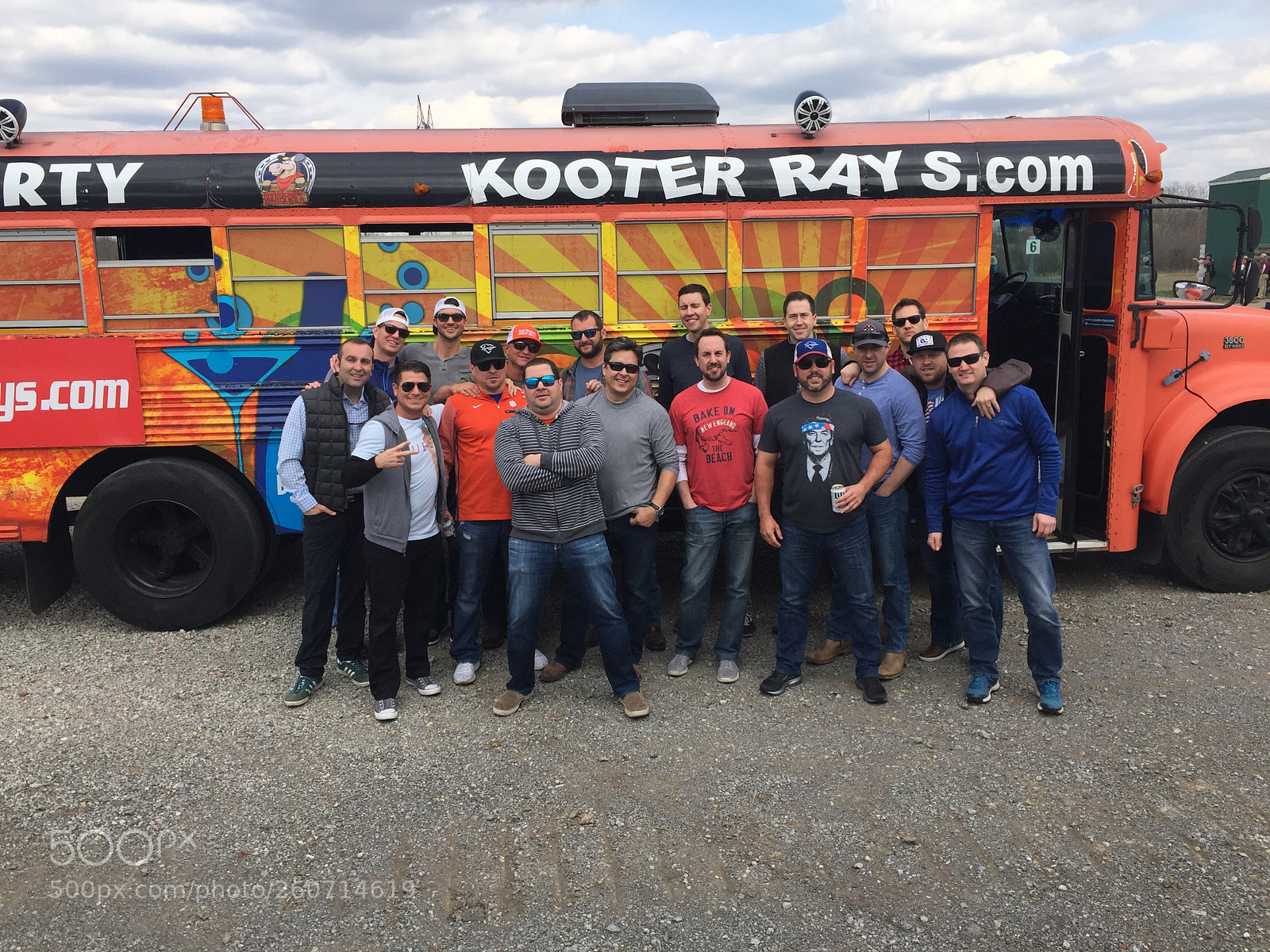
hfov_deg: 61.7
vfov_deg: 48.2
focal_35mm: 29
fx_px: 1064
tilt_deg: -11.9
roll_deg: +1.8
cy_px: 476
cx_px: 635
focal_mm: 4.15
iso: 32
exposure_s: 1/1276
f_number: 2.2
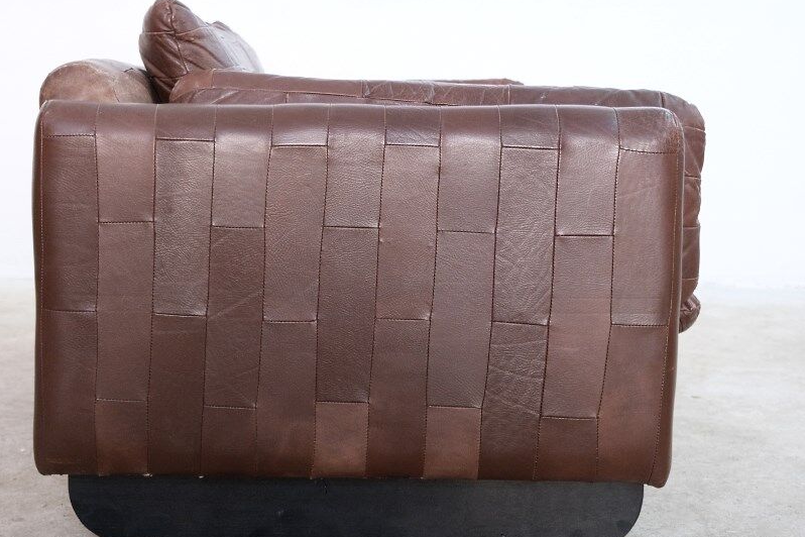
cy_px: 213
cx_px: 269
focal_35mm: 59
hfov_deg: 33.6
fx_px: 1319
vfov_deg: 23.0
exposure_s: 1/38
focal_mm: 24.7
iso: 1600
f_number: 4
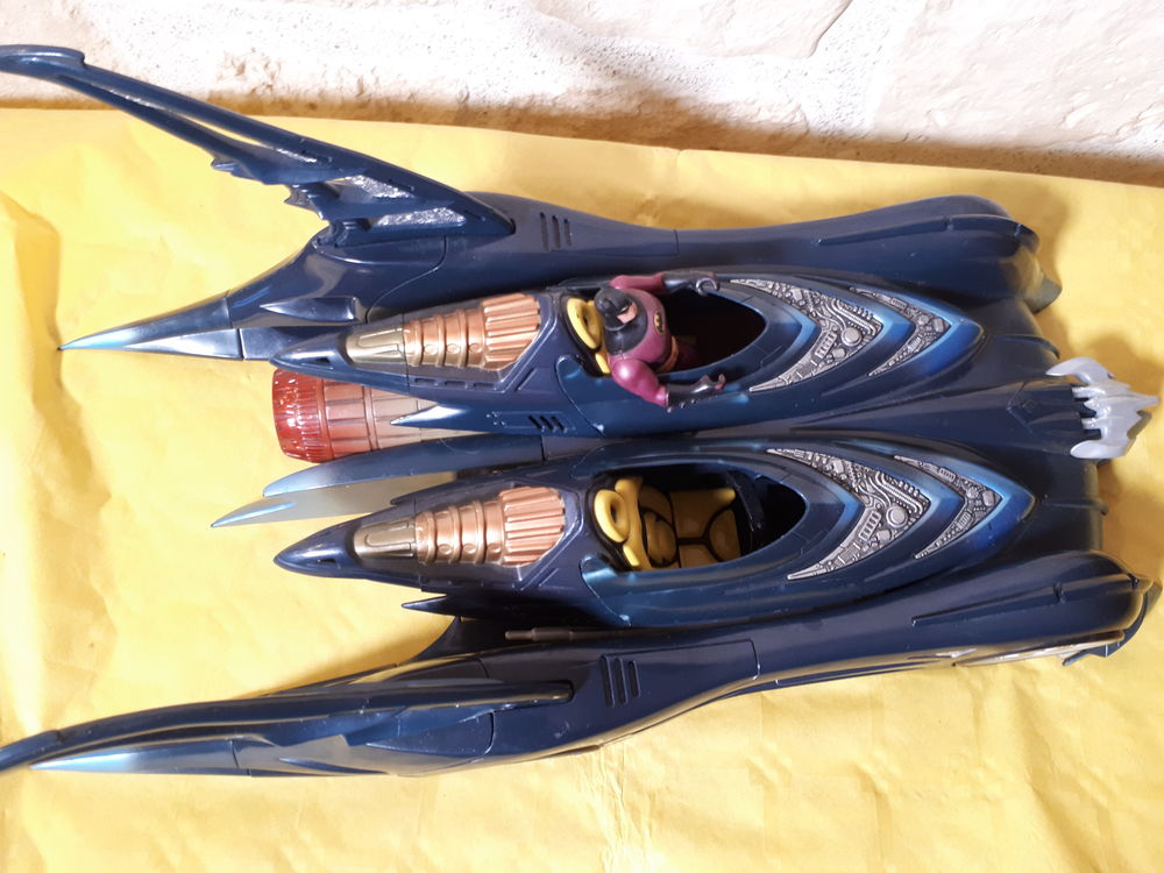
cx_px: 582
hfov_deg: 65.3
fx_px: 908
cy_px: 436
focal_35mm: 27
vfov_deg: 51.4
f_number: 1.9
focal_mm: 3.6
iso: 160
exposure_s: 1/17
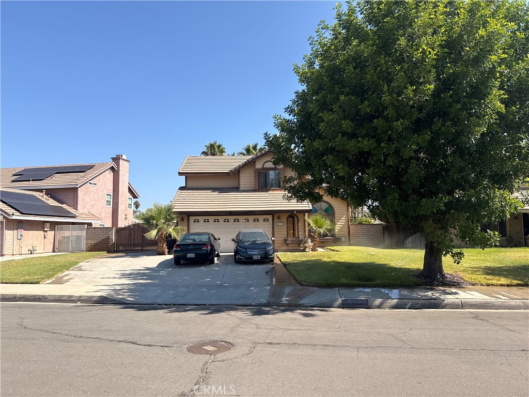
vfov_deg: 56.8
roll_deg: +0.8
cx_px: 264
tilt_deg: +4.8
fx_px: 367
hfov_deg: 71.6
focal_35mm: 24
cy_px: 198
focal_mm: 6.76
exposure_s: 1/3021
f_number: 1.78
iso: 80
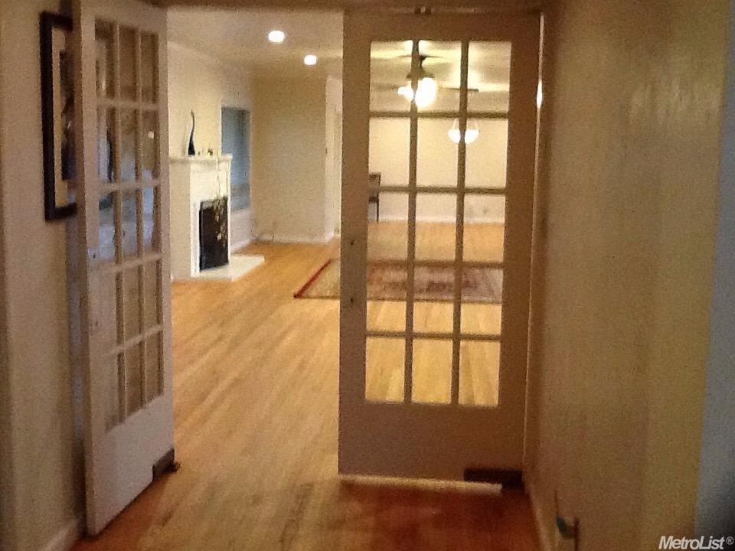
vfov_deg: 32.9
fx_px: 934
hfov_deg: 42.9
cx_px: 368
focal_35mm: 44
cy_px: 276
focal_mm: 2.03
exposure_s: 1/30
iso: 320
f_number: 2.4
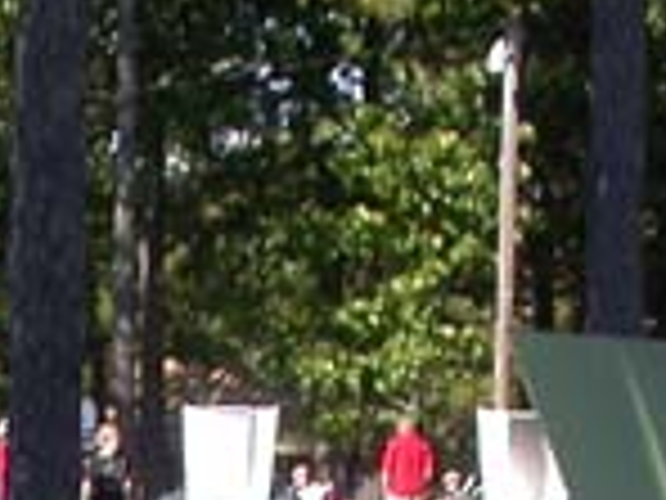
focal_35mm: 205
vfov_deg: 6.9
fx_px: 3944
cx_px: -207
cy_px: 1189
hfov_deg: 9.5
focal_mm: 7.85
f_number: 6
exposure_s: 1/221
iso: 100
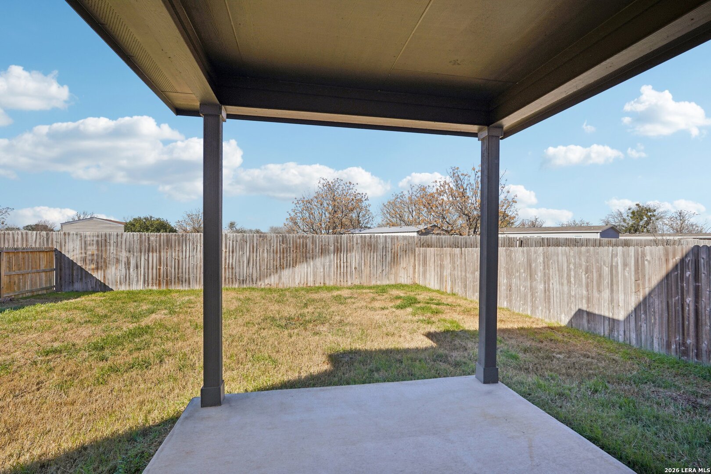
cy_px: 237
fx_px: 326
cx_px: 356
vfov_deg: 72.1
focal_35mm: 16
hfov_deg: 95.0
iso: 100
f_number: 8
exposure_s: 1/320
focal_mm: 16.5
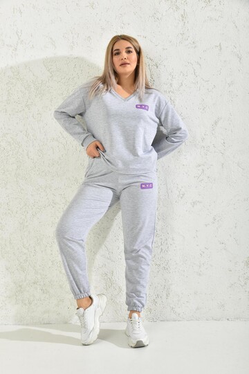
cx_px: 124
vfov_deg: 42.7
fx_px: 477
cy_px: 187
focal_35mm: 46
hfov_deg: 29.2
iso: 100
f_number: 7.1
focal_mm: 46
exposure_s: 1/160
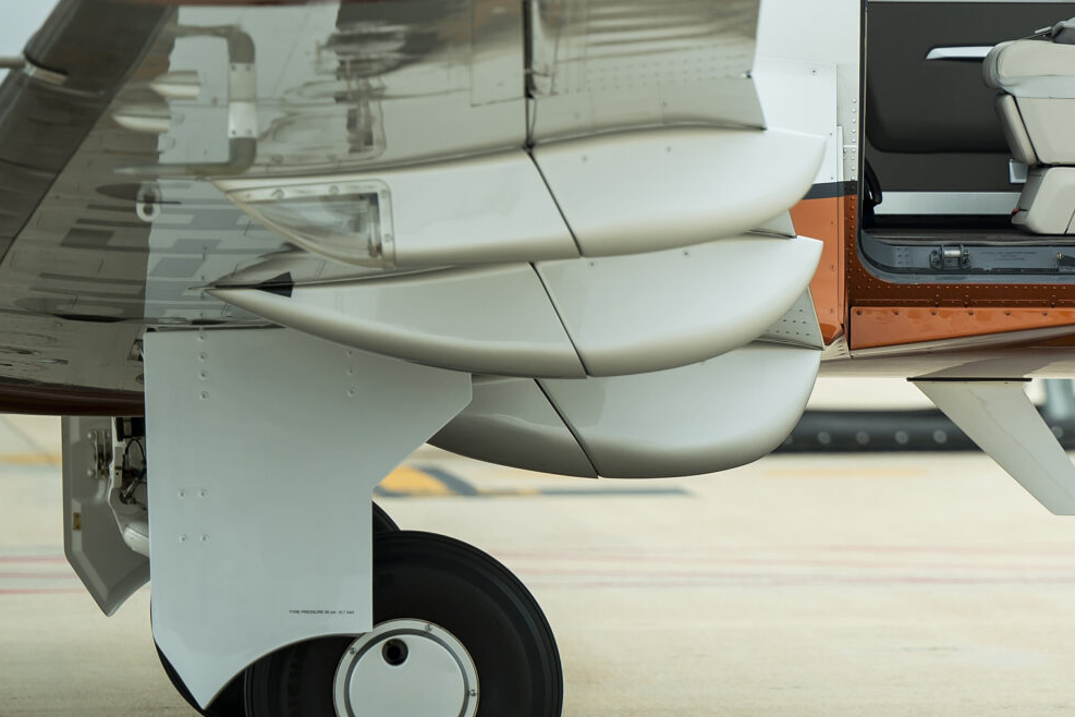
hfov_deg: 4.3
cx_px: 1178
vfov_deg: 2.9
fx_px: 14332
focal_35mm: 480
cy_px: -90
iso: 250
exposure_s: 1/1600
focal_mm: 185
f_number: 2.8
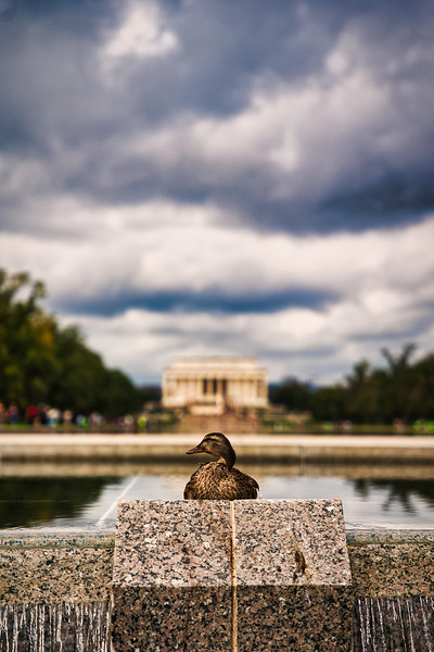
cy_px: 326
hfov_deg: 19.5
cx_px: 217
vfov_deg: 28.8
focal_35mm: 70
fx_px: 1266
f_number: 2.8
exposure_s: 1/1600
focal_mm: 70
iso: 100
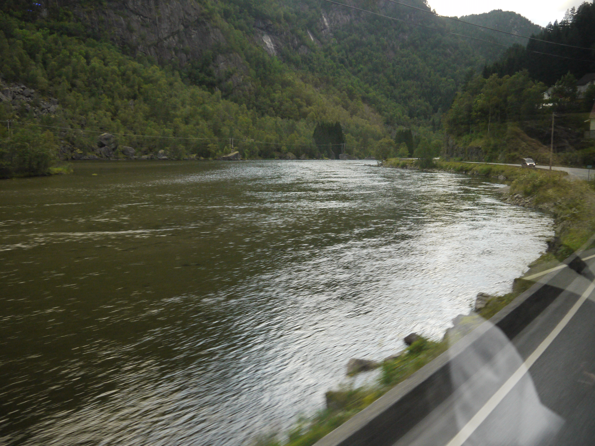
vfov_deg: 41.8
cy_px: 223
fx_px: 584
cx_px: 298
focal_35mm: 34
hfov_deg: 54.0
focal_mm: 17
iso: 800
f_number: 3.9
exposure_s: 1/125
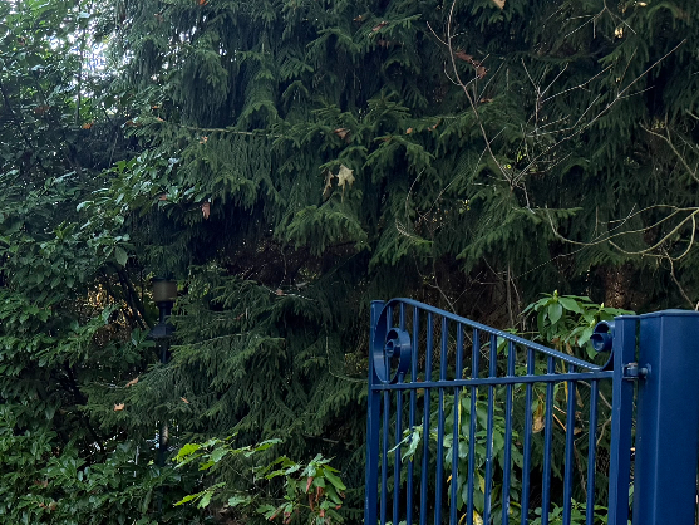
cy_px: 468
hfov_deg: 29.2
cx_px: 3
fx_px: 1252
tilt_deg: -2.6
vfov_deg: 23.1
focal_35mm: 62
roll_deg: -1.2
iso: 200
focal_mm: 6.76
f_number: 1.78
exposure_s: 1/85
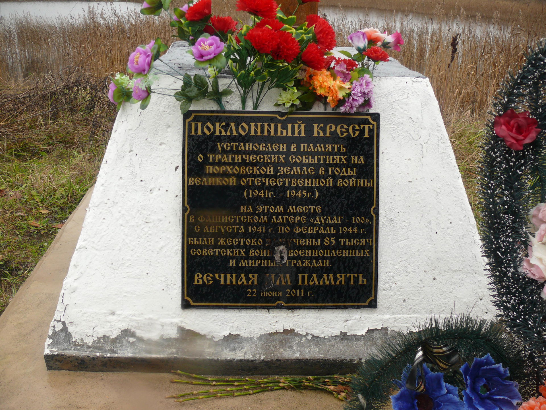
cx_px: 273
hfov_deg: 52.6
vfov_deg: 40.7
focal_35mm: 35
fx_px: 552
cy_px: 205
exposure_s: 1/50
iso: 100
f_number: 3.2
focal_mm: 7.4
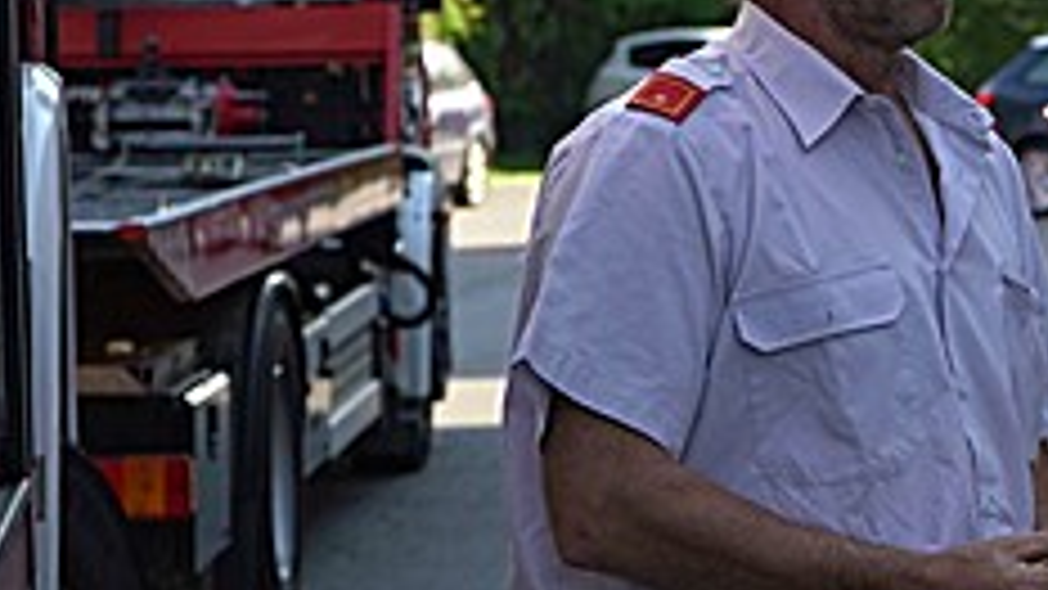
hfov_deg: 13.1
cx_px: 1201
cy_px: 155
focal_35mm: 161
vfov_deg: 7.5
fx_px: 4473
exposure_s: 1/800
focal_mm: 58
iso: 400
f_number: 5
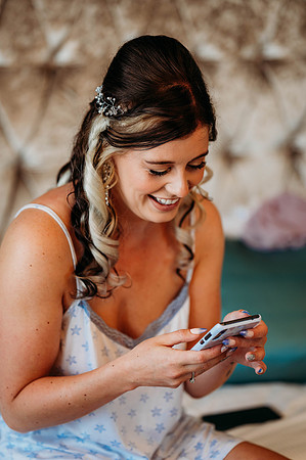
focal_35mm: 85
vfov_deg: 23.9
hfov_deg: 16.0
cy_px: 230
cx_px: 153
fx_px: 1086
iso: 450
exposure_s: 1/200
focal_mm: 85
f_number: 1.8
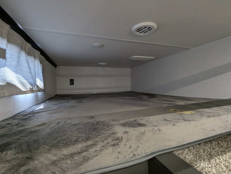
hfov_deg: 94.4
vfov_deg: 78.2
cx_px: 116
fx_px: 107
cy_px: 87
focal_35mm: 16
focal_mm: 2.35
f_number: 2.2
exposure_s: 1/47
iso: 216
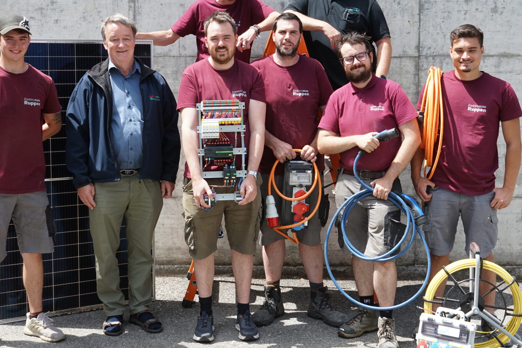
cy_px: 139
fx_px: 754
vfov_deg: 25.9
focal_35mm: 52
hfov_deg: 38.2
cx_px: 250
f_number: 13
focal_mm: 36
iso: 500
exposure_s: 1/200
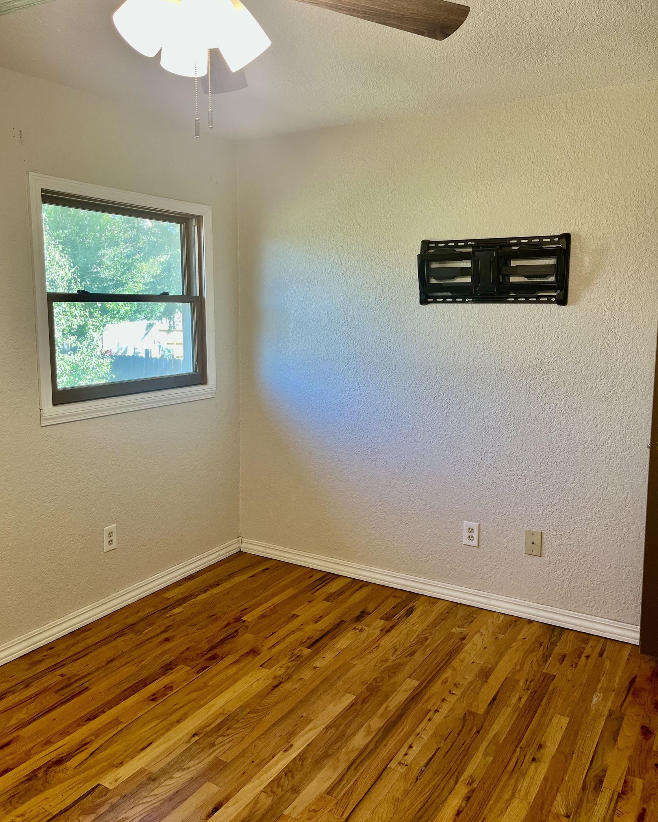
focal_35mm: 28
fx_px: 681
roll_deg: -0.5
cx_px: 330
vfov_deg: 62.2
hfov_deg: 51.5
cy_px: 389
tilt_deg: -7.6
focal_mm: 5.1
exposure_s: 1/60
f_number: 1.6
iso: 64
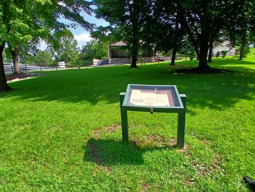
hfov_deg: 91.0
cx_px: 128
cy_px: 96
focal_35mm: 17
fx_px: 125
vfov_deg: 74.7
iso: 50
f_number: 2.2
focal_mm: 1.4
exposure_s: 1/577
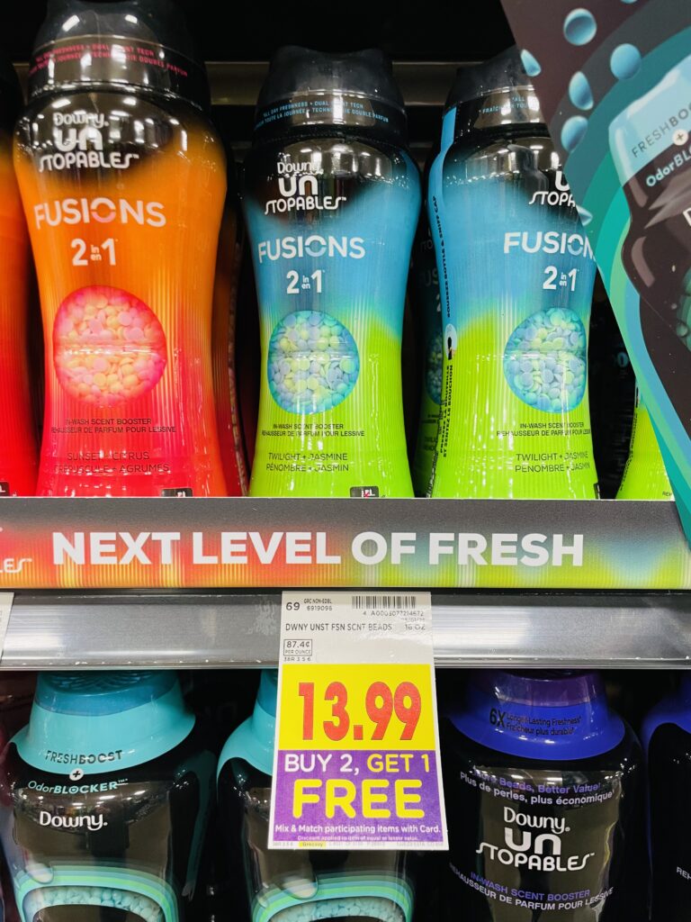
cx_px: 346
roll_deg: +0.6
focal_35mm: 26
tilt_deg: -7.5
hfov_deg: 53.1
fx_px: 692
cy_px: 461
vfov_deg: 67.3
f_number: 1.6
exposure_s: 1/61
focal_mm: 4.2
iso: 100
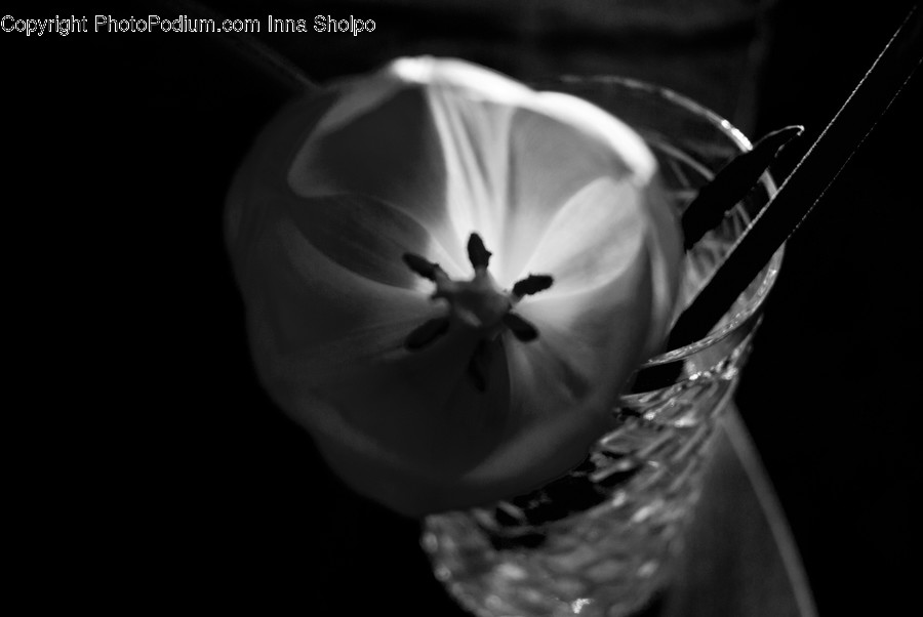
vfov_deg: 13.1
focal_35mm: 105
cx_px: 462
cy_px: 308
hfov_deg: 19.4
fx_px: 2695
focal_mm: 70
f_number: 4.5
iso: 200
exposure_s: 1/400
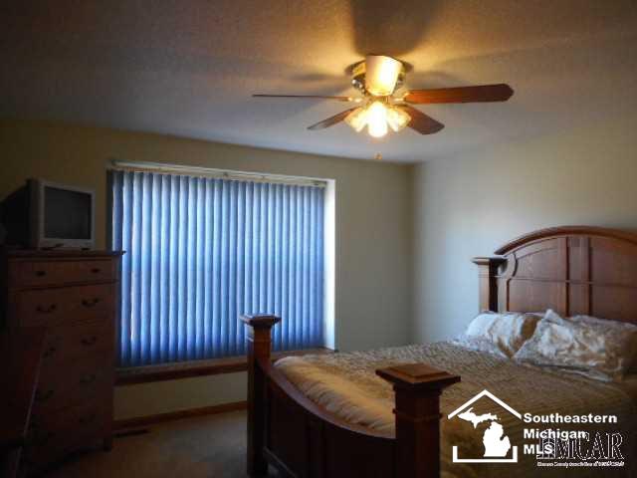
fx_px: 460
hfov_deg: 69.4
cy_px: 239
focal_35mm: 25
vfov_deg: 54.9
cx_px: 318
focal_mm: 4.5
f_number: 3.7
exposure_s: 1/30
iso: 250
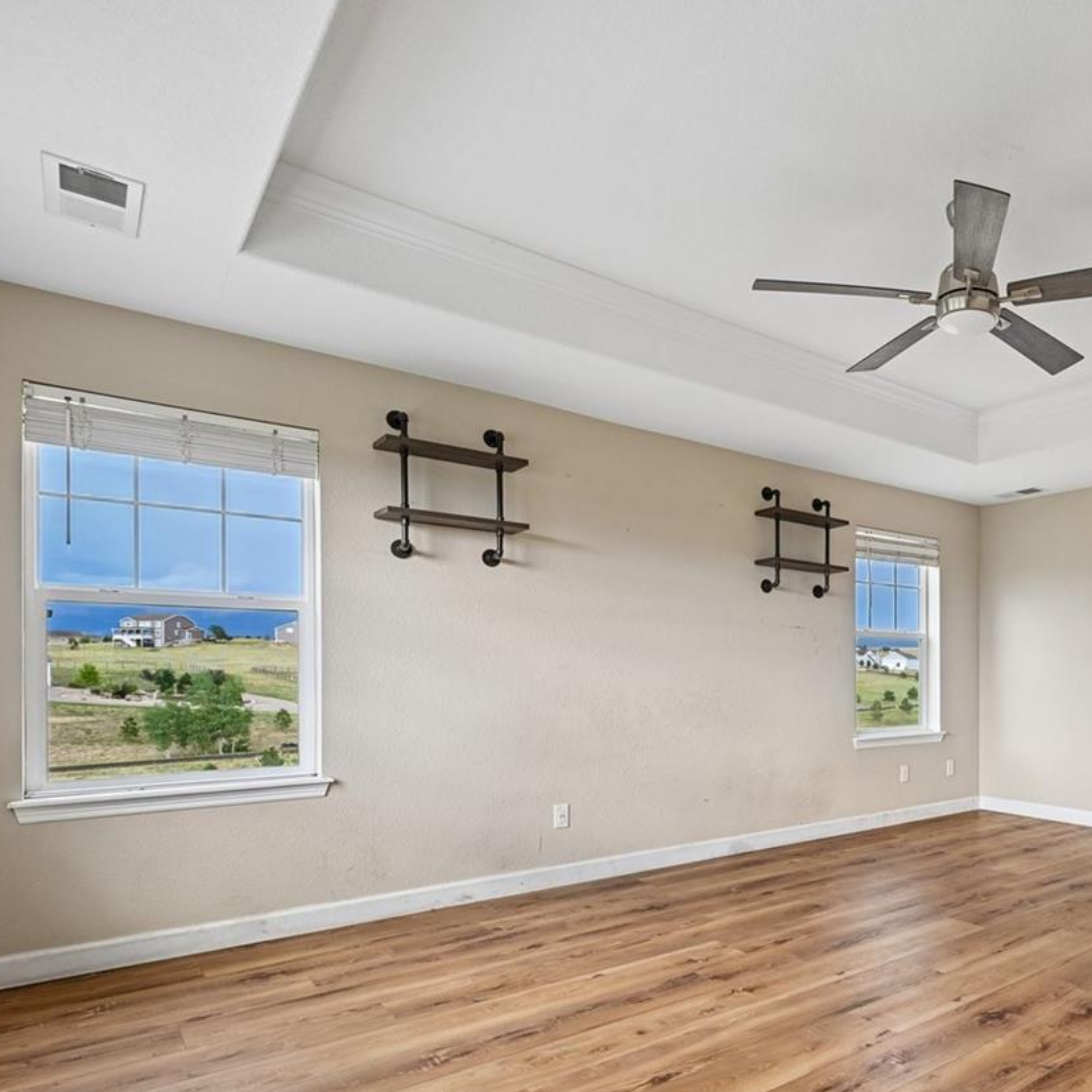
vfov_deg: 66.5
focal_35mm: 23
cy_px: 665
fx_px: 821
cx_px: 874
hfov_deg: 61.7
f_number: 9
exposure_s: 1/15
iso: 110
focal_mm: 14
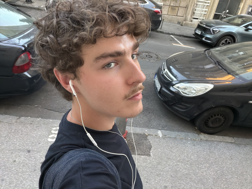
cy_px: 94
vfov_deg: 58.9
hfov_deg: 73.9
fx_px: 167
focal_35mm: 23
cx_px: 126
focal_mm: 2.71
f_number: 1.9
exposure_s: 1/121
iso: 320
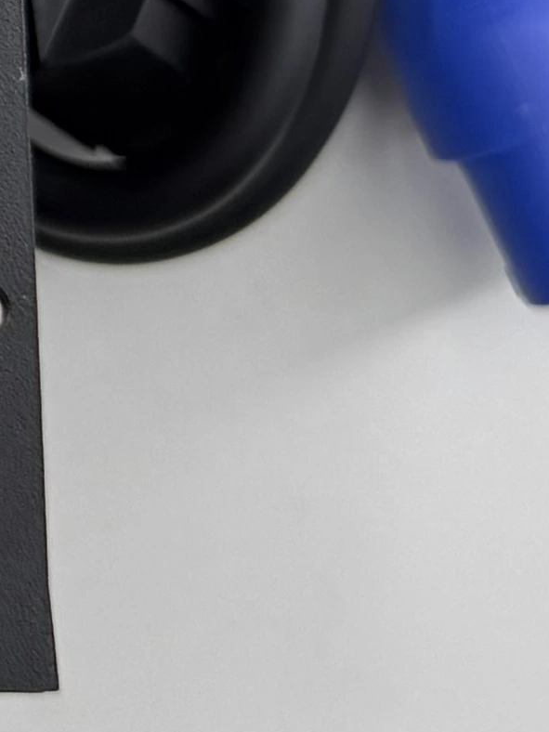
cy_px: -844
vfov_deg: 10.3
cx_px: -923
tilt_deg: -82.2
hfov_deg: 7.7
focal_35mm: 174
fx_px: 3679
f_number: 1.78
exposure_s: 1/888
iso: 80
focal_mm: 6.76
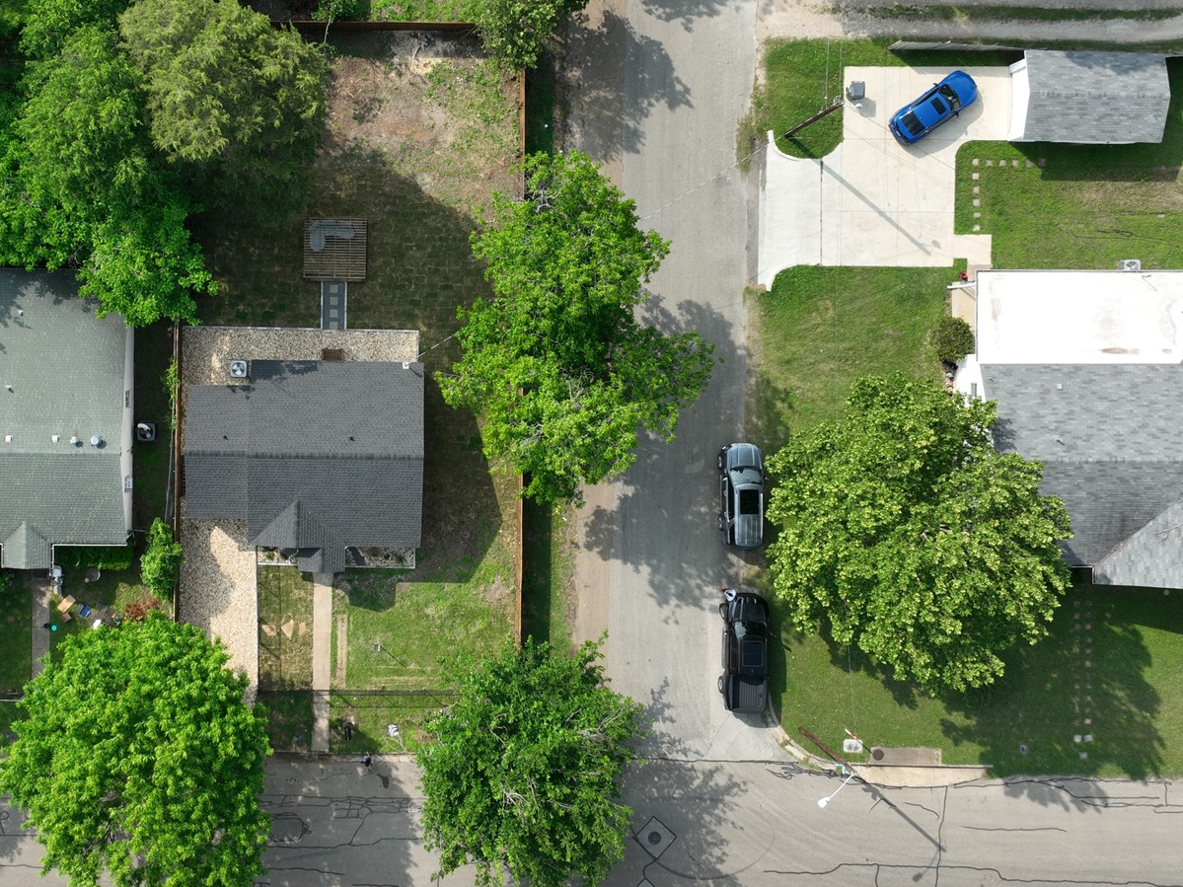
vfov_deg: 35.1
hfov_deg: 44.8
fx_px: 1401
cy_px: 378
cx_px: 352
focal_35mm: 41
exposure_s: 1/200
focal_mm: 12.29
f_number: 8
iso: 110
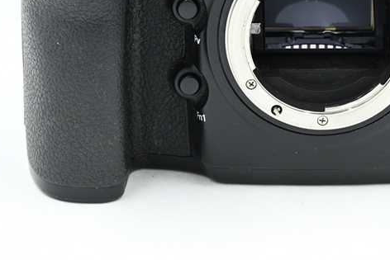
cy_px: -6
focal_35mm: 154
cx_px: 270
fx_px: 1669
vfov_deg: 8.9
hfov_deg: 13.3
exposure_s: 1/13
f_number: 14
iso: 200
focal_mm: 75
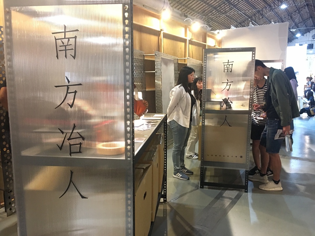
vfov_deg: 48.2
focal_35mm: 29
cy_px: 118
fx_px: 264
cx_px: 158
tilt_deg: -6.2
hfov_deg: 61.7
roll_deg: +0.6
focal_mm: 4.15
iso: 64
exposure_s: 1/4
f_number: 2.2
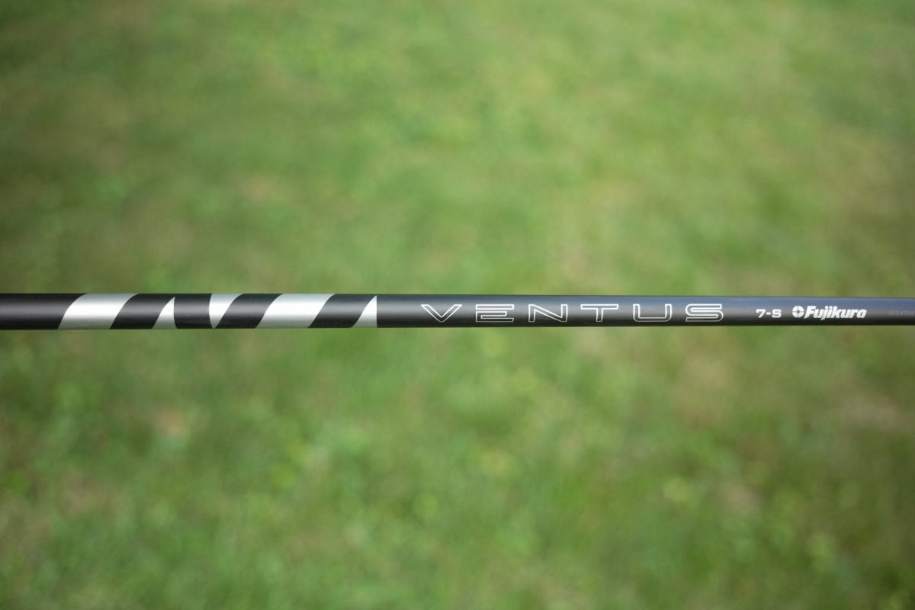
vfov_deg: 41.4
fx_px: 808
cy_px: 305
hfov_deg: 59.0
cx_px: 458
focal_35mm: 32
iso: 800
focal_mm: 21.2
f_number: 1.8
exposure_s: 1/50
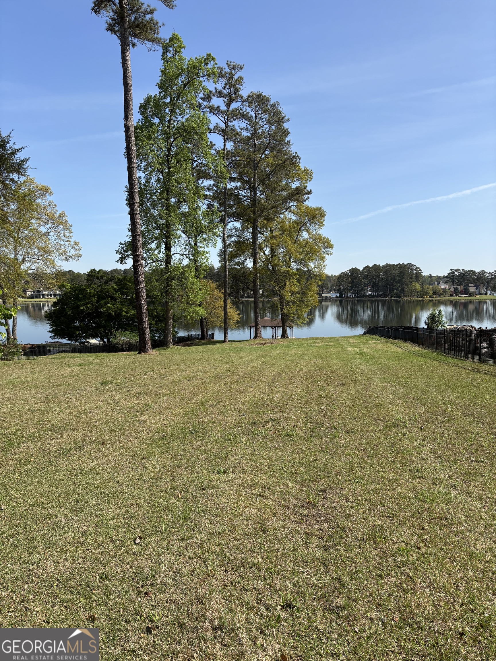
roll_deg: -0.1
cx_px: 248
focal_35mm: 26
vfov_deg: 67.3
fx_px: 497
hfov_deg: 53.1
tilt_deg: -5.6
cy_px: 330
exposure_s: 1/2933
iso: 50
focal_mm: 5.96
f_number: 1.6
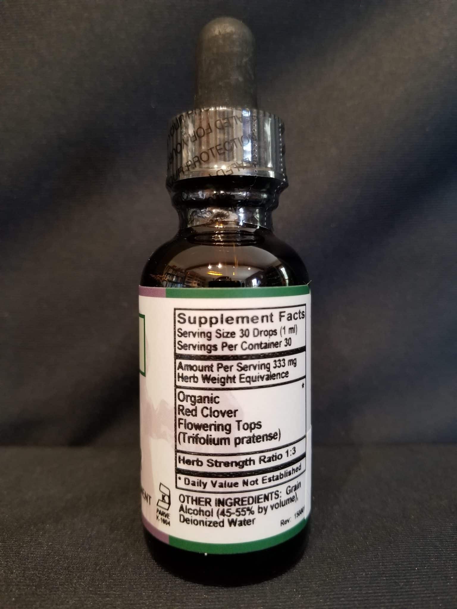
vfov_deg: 67.3
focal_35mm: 26
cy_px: 304
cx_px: 228
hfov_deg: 53.1
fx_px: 458
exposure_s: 1/30
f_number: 1.7
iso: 200
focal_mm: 4.25
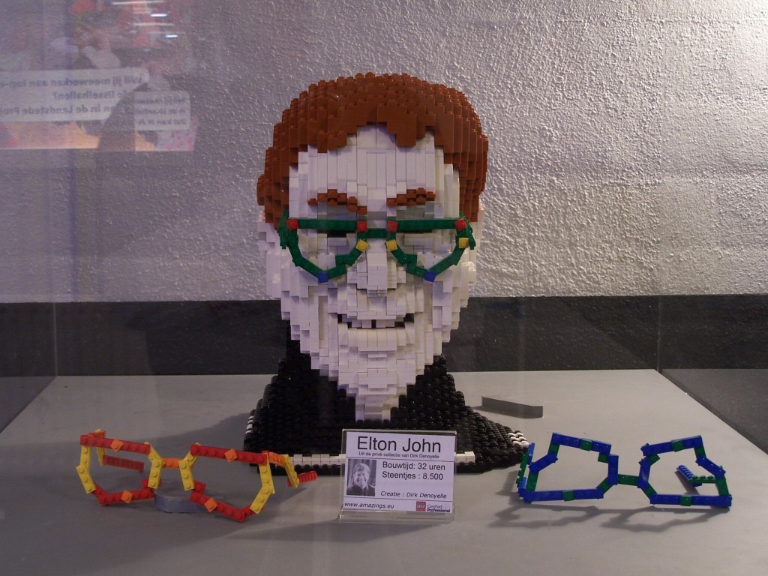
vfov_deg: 24.8
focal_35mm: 59
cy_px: 288
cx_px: 384
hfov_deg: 32.7
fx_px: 1309
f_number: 3.1
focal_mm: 9.8
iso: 80
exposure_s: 1/2
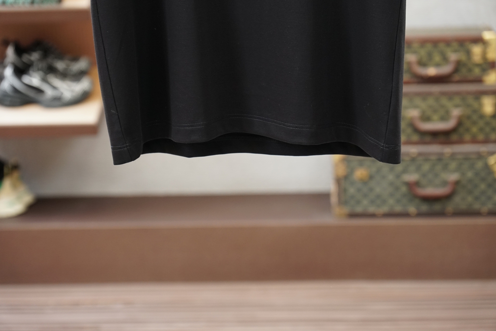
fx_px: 1399
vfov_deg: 13.5
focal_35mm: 102
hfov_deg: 20.1
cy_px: 166
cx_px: 249
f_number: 3.5
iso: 800
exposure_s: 1/125
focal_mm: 67
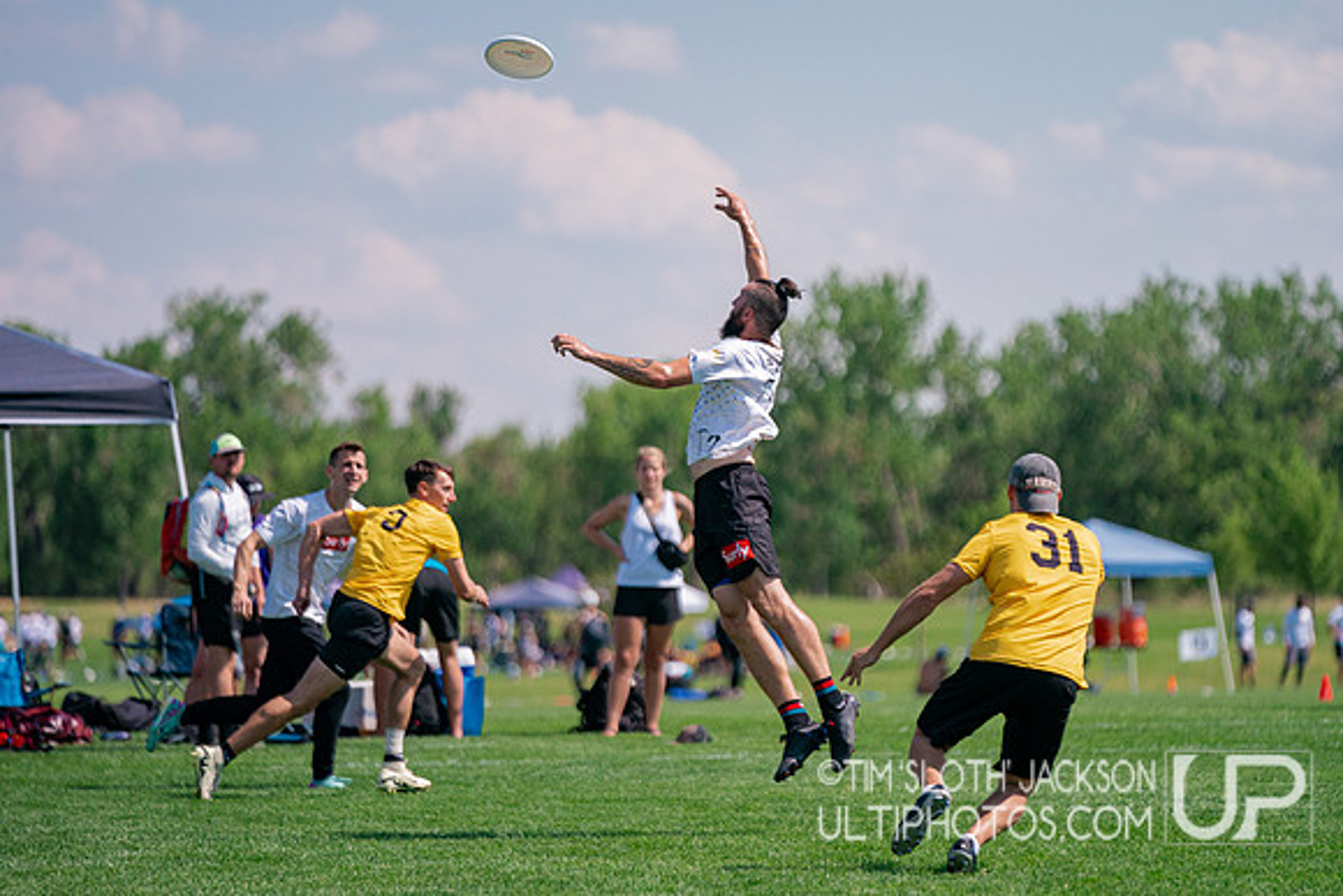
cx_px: 734
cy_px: 490
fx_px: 8160
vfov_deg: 6.3
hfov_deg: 9.4
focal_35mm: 219
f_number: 2.8
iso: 640
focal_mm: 200
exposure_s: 1/16000
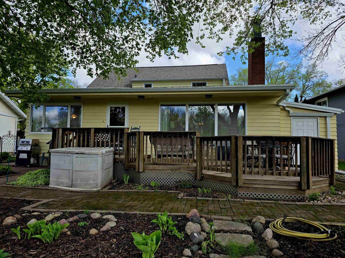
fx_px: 229
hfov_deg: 73.9
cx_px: 172
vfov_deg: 58.9
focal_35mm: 23
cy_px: 129
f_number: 1.7
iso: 80
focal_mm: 6.3
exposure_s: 1/3333
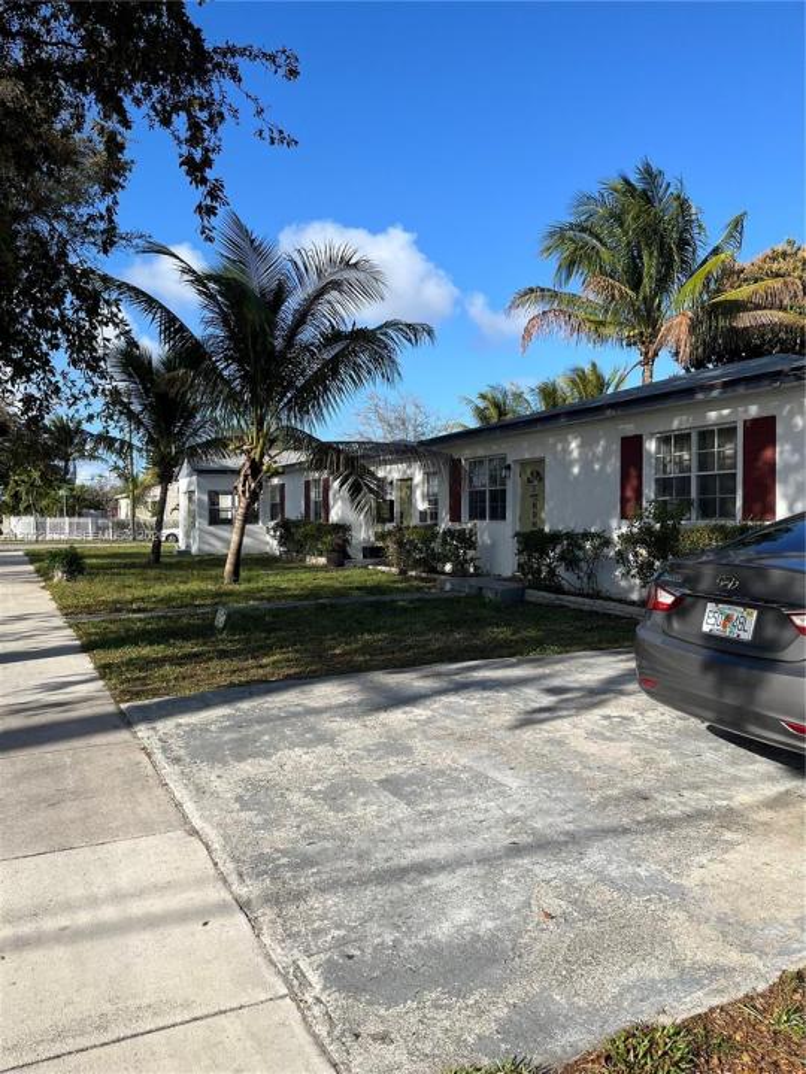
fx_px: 807
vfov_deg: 67.3
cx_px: 403
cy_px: 537
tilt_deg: -1.6
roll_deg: -0.3
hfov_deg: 53.1
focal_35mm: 26
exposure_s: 1/2571
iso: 50
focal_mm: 5.1
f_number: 1.6
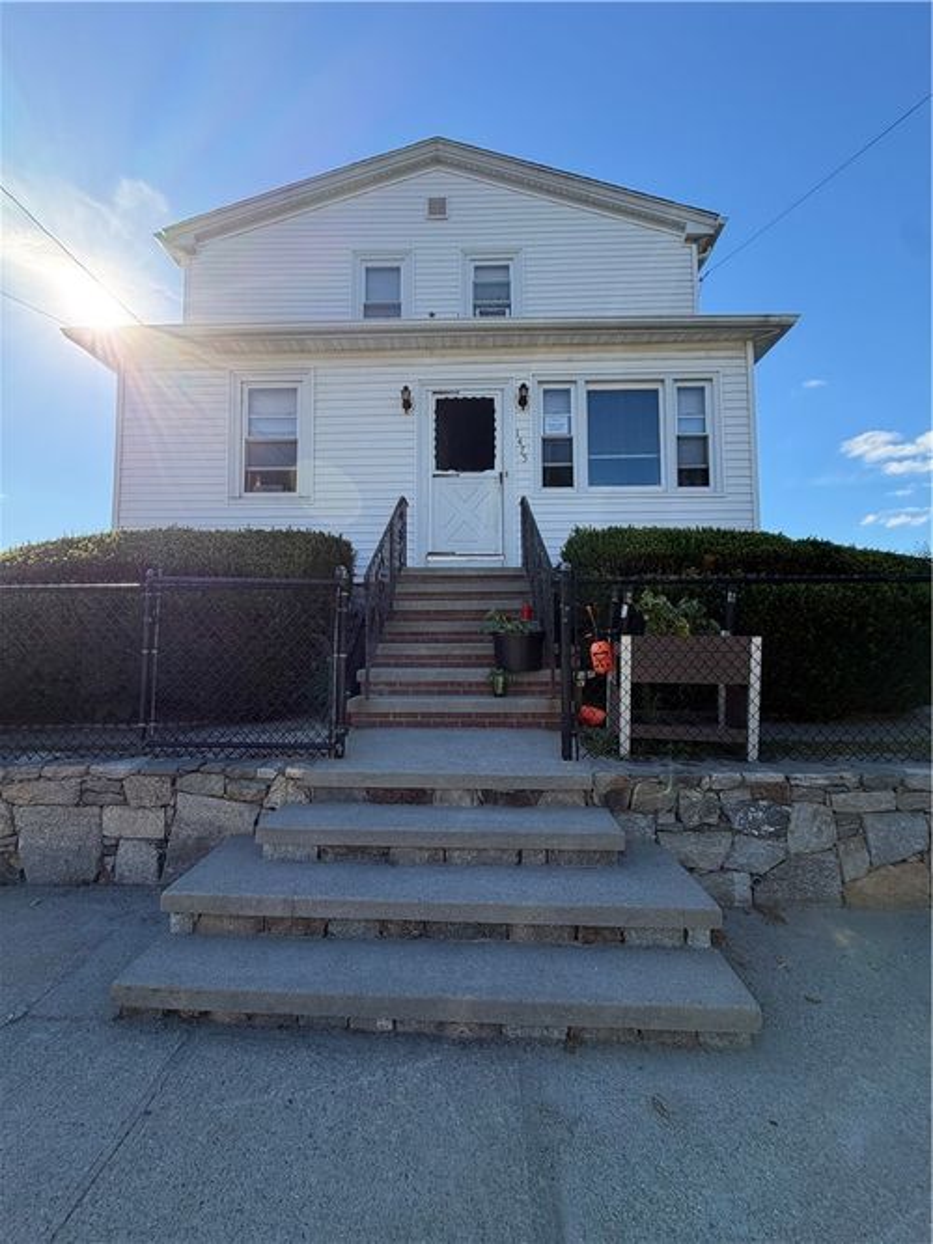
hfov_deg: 85.7
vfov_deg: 102.1
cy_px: 622
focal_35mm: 14
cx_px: 466
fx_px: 503
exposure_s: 1/644
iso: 40
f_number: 2.2
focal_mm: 2.22
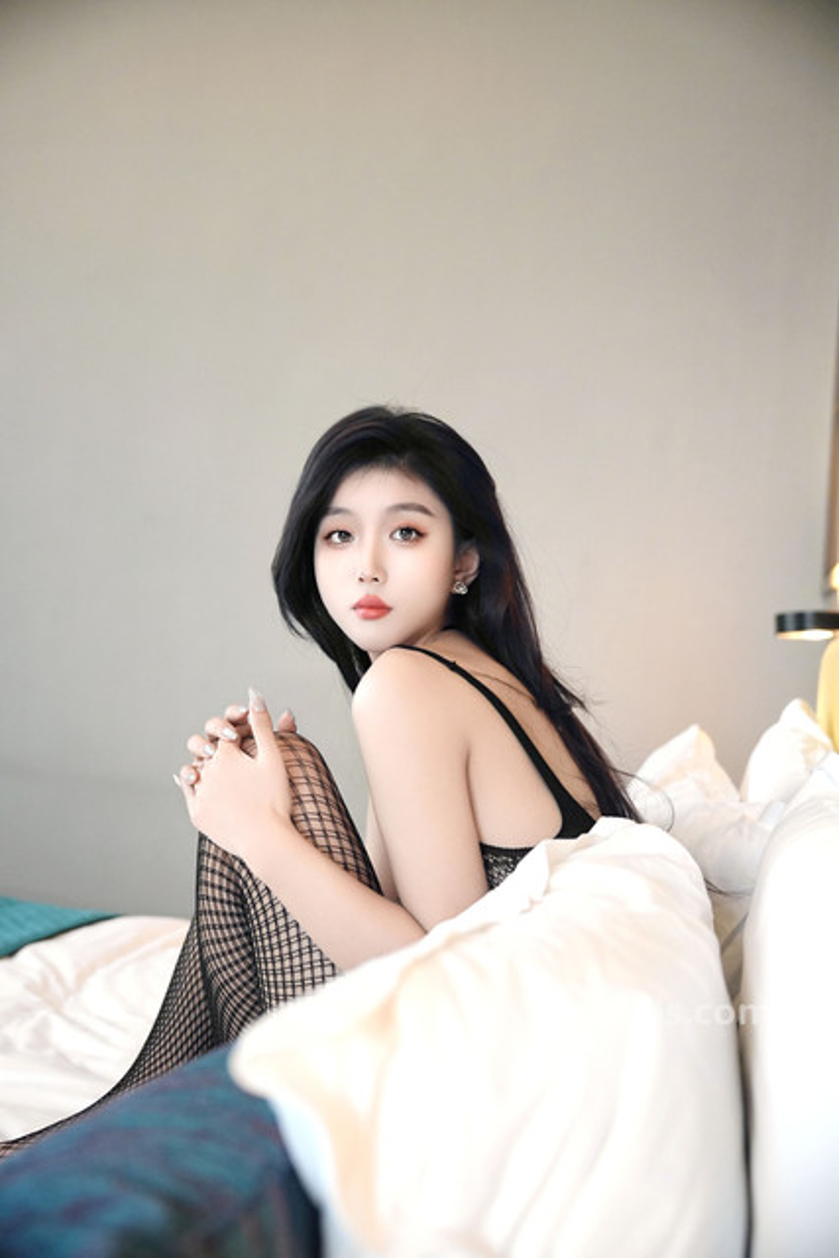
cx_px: 420
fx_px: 1397
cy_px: 629
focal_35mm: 40
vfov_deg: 48.4
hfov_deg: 33.4
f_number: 2.8
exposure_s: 1/60
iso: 2000
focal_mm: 40
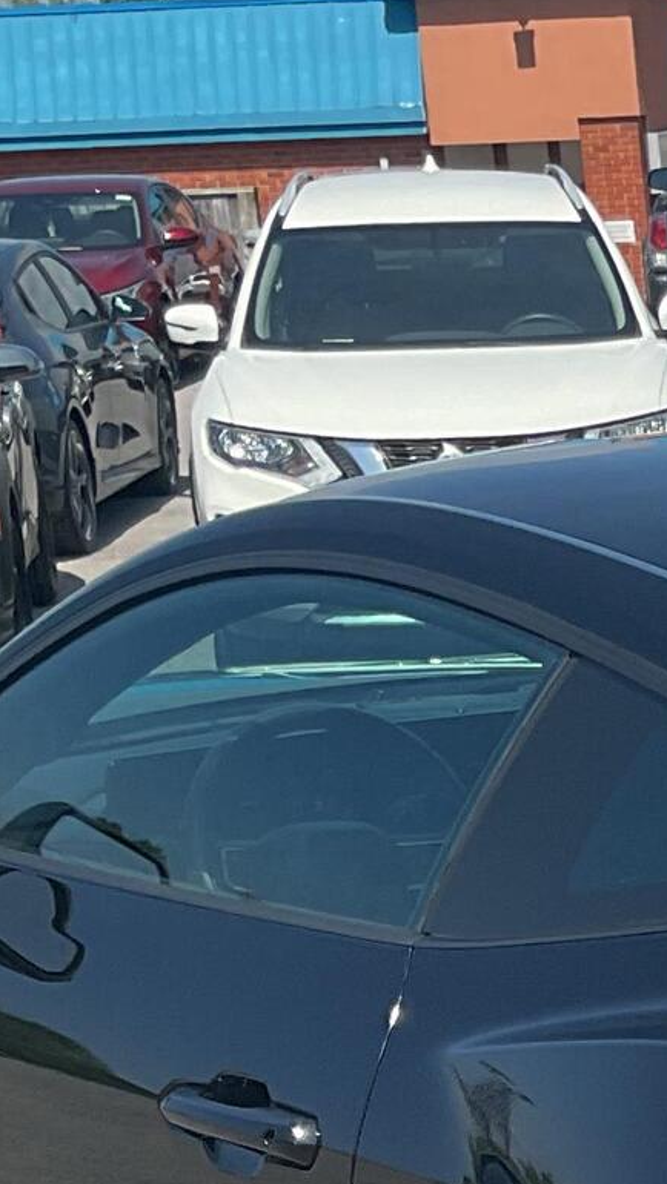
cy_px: 1330
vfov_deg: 17.5
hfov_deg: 9.7
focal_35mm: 118
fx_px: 3708
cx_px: 1276
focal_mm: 3
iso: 16
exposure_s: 1/1412
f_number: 1.8
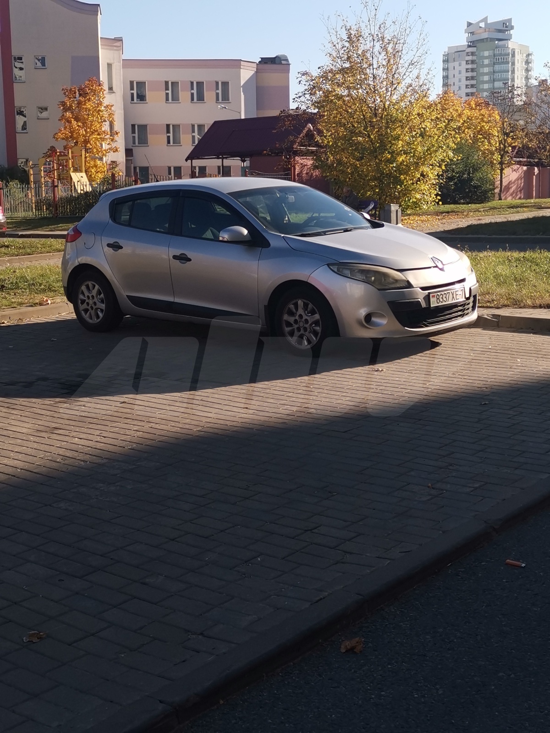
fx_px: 1102
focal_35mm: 52
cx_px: 275
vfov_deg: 36.8
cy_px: 366
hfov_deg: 28.0
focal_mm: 4.75
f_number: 1.8
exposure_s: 1/1017
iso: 50
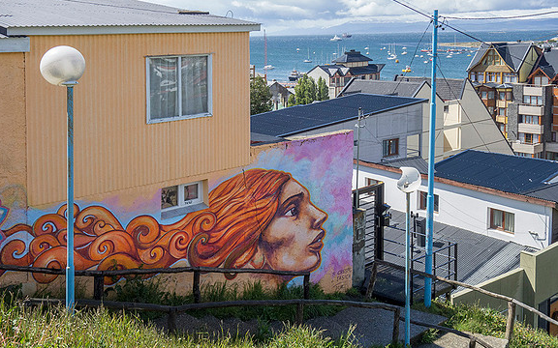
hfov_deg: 49.3
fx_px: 608
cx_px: 278
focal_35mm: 40
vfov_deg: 32.0
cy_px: 163
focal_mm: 14.57
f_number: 7.1
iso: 400
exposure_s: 1/500
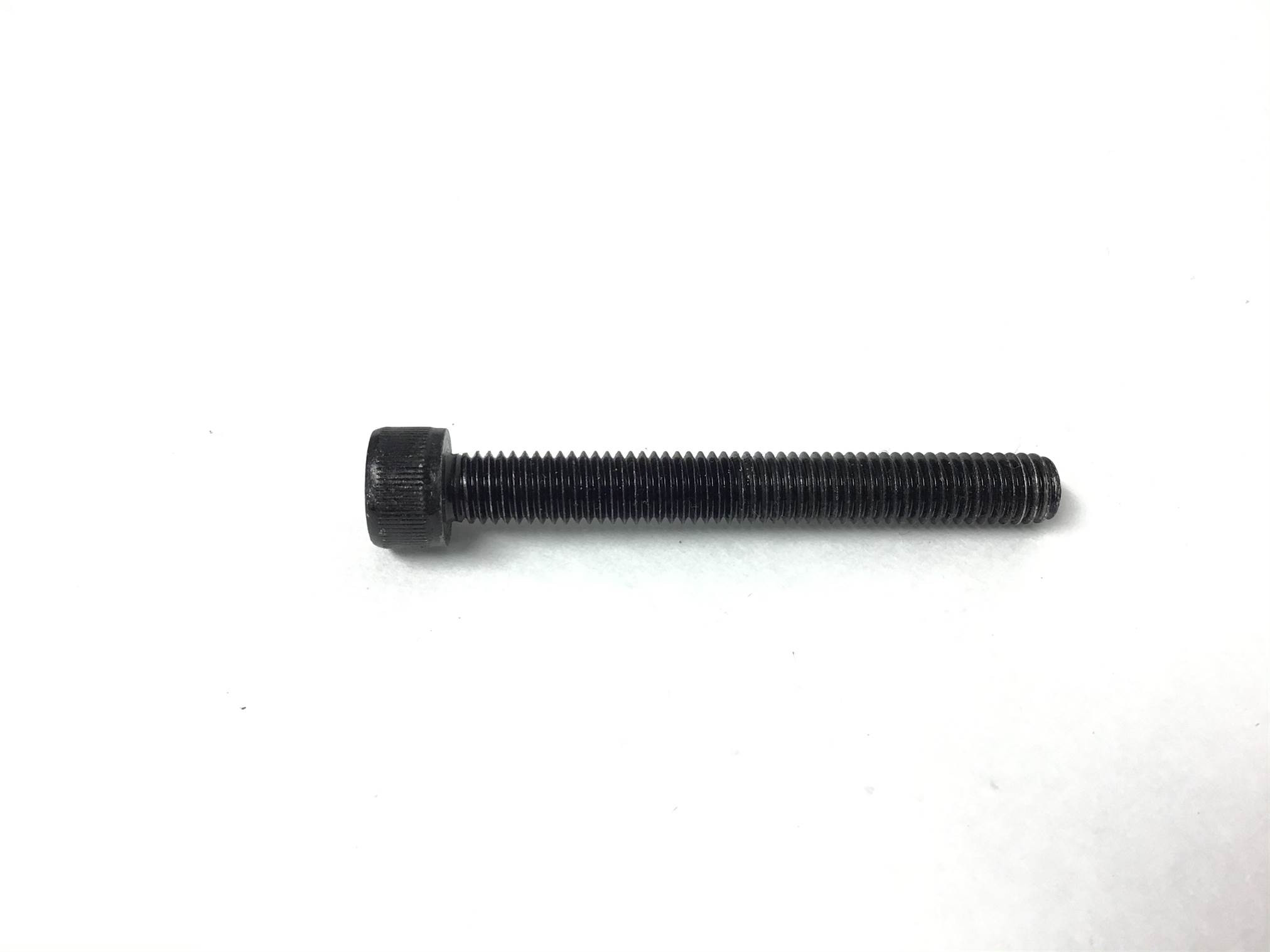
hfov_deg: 58.4
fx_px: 1137
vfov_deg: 45.4
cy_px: 476
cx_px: 635
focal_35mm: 31
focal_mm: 3.3
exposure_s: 1/30
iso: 25
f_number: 2.4
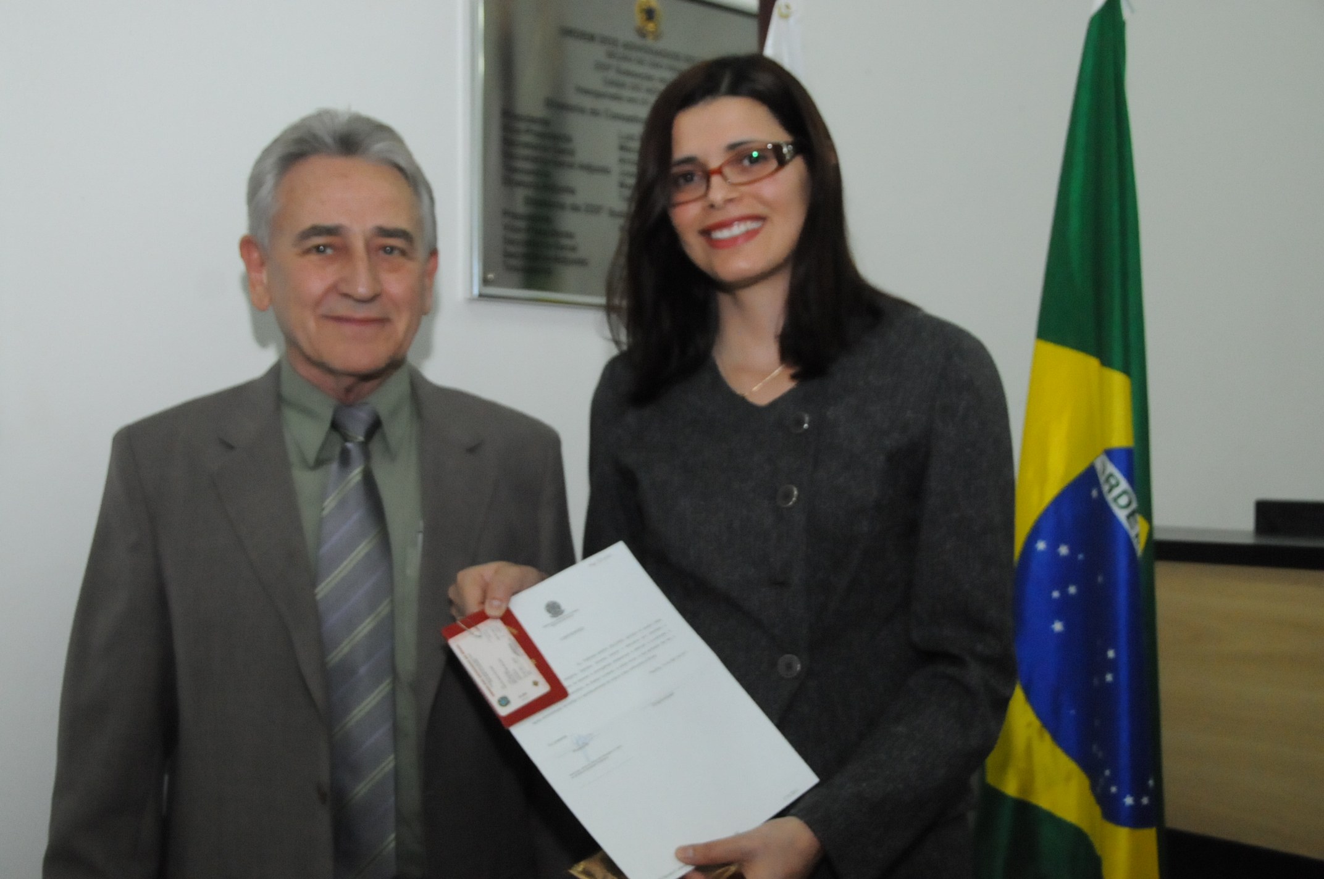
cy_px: 440
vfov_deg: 31.8
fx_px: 1543
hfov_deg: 46.4
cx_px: 662
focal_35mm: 42
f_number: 5
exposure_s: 1/250
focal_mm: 28
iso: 3200
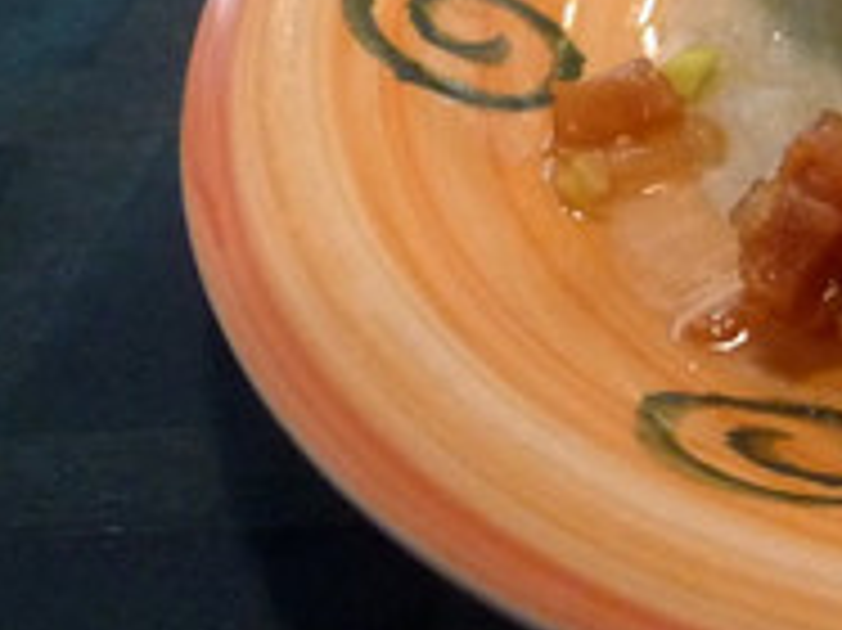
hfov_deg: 17.8
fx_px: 2334
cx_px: 1351
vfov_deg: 14.8
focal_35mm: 96
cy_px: -158
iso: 400
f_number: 3.3
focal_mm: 4.7
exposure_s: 1/15
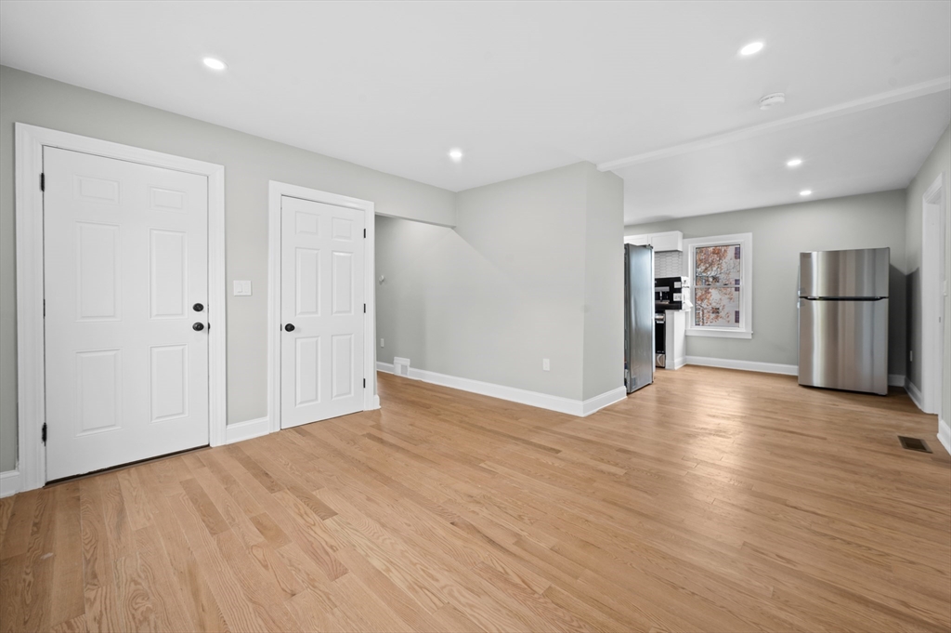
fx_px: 370
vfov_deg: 81.1
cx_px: 476
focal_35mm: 14
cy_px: 316
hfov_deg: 104.3
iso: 250
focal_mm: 14
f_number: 8
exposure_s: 1/5
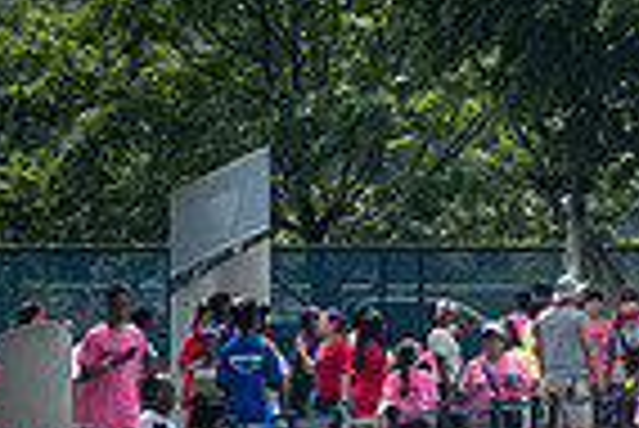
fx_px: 12295
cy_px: 534
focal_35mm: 692
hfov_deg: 3.0
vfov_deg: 2.0
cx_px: 1202
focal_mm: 170
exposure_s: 1/1600
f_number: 5
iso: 160
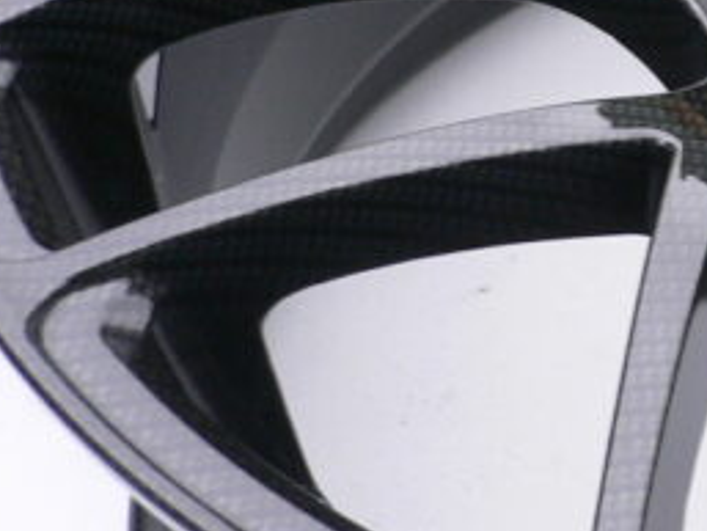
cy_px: -8
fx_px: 2227
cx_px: 968
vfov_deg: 13.4
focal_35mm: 109
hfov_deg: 16.8
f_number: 2.8
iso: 100
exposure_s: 1/60
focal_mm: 5.8
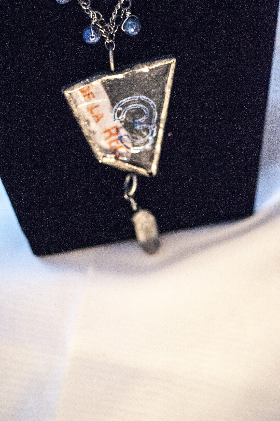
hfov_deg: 18.1
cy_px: 210
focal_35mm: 75
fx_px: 877
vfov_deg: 27.0
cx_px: 140
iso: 1600
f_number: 1.4
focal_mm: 50
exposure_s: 1/1000
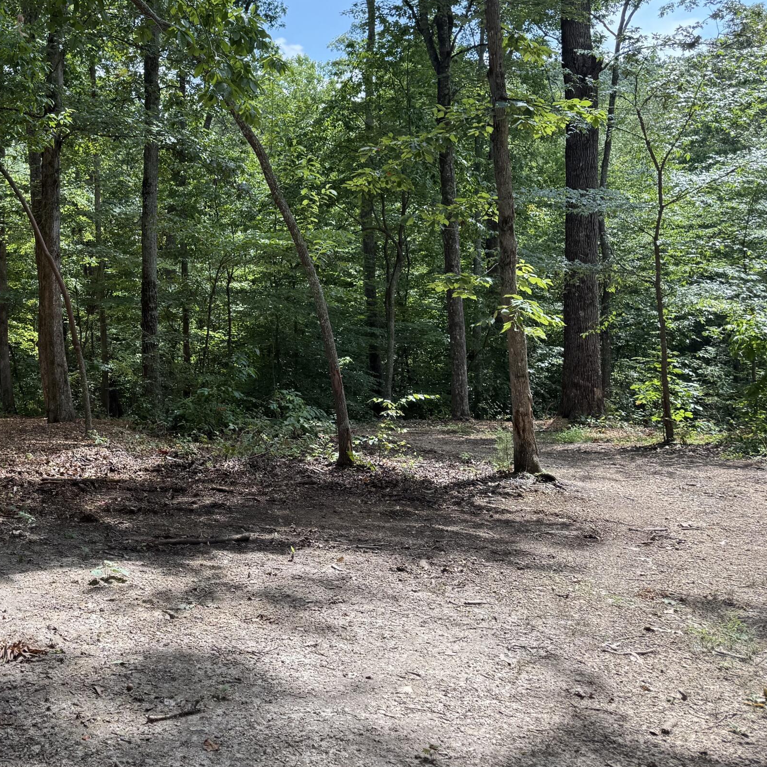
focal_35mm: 40
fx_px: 1003
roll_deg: +2.8
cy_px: 290
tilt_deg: -2.1
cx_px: 70
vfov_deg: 41.6
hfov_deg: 38.8
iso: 100
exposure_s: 1/1018
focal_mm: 6.76
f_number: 1.78
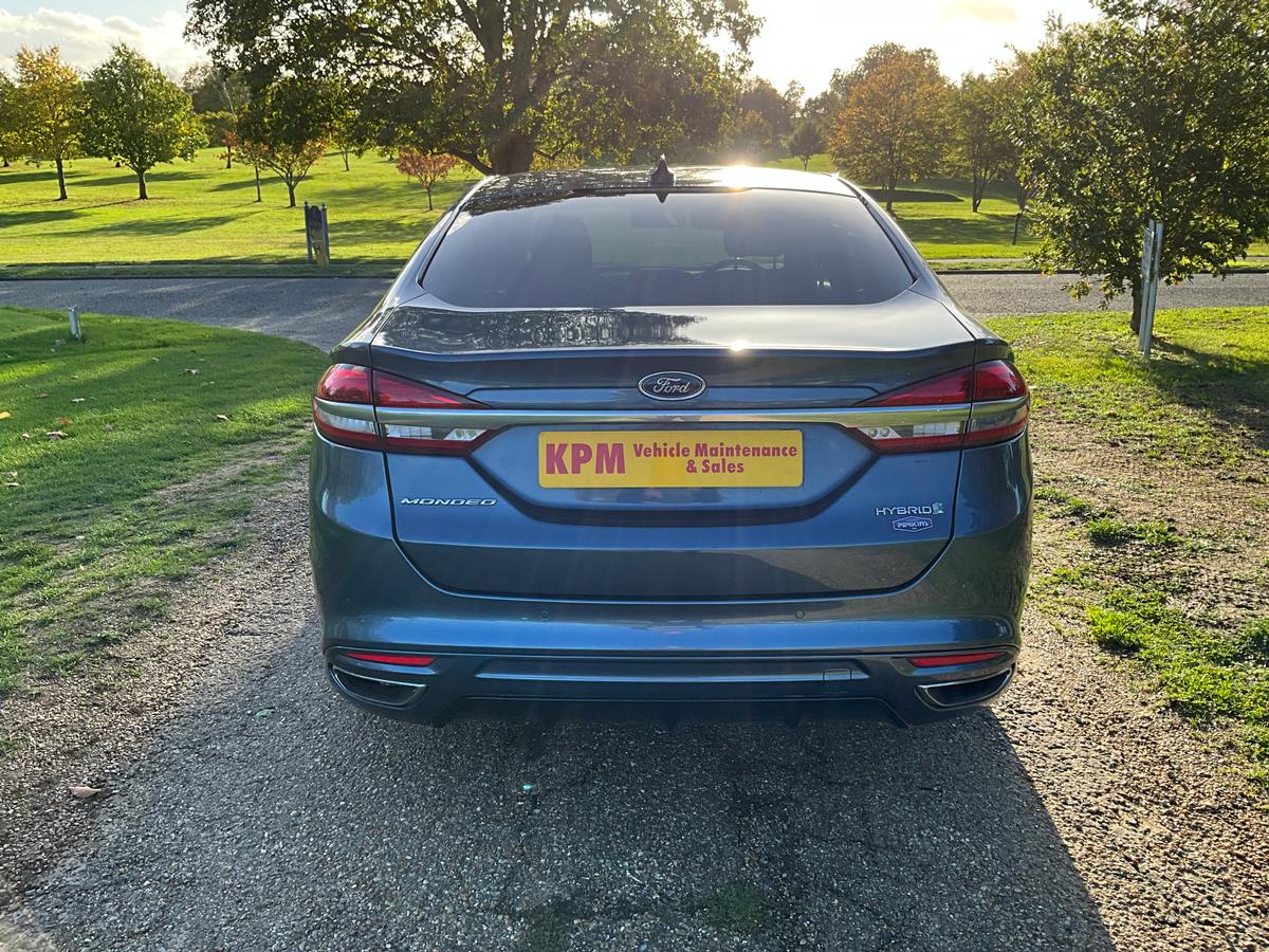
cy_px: 476
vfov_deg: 48.2
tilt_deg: -17.6
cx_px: 634
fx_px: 1063
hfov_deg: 61.7
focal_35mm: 29
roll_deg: -2.0
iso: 25
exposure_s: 1/465
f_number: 1.8
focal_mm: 3
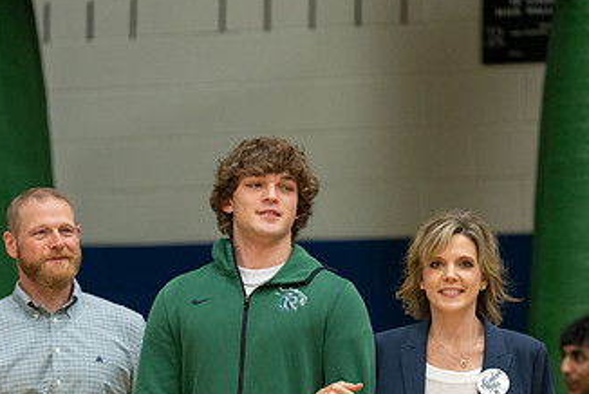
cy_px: 341
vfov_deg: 5.0
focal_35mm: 274
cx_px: 275
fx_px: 4487
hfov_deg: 7.5
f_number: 2.8
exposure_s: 1/320
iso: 5000
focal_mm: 154
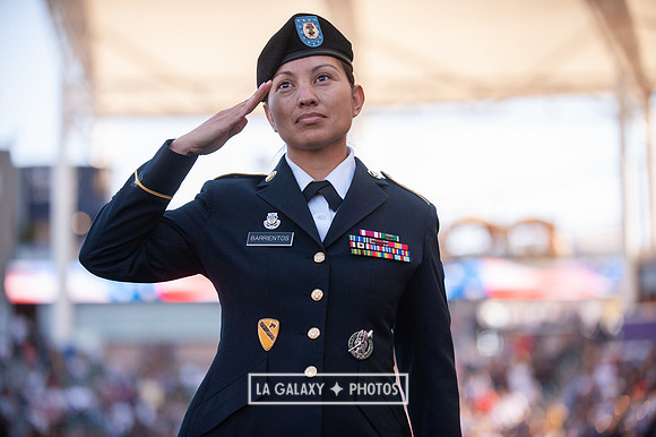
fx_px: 1912
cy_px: 218
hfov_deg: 19.5
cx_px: 328
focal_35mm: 105
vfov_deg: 13.0
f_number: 2.8
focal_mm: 105
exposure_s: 1/2500
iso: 800
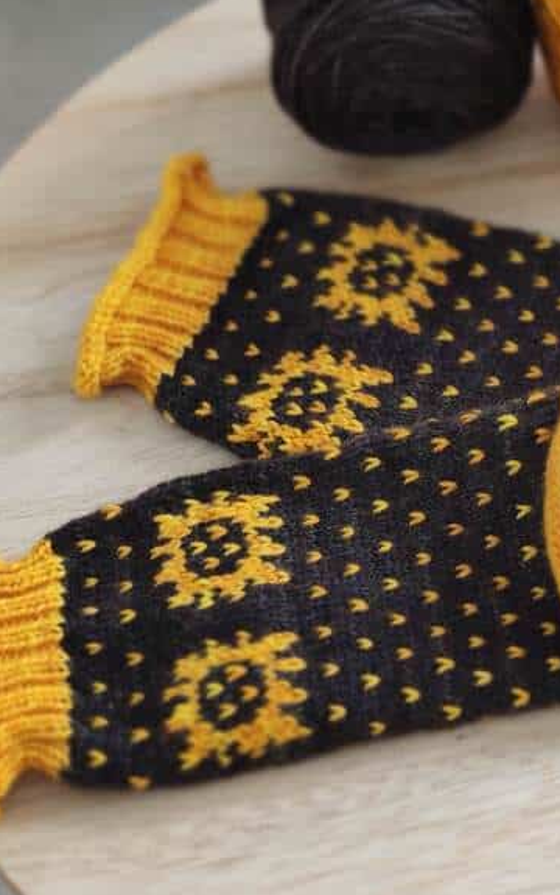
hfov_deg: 16.4
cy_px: 376
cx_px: 680
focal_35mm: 76
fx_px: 1856
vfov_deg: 27.1
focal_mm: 8.16
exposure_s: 1/100
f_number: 2
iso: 348
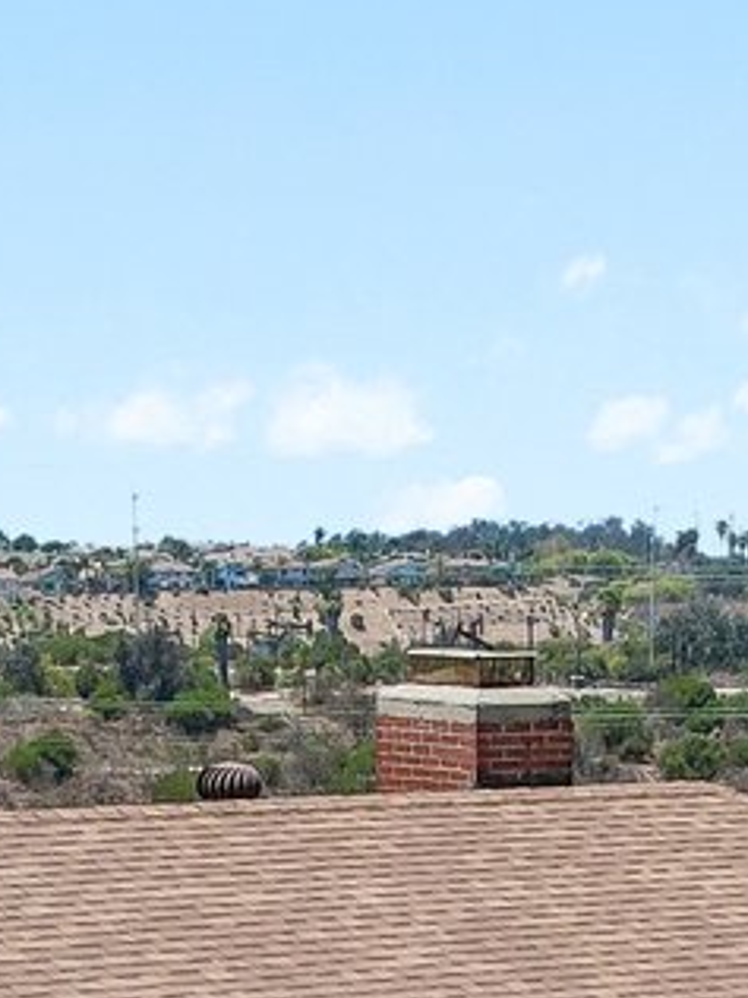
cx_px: 458
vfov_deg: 13.7
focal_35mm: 137
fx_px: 3947
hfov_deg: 10.8
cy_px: 1407
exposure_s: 1/3200
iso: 120
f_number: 2.8
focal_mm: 8.4
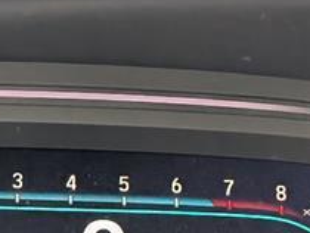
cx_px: 142
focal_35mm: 149
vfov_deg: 9.9
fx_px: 1336
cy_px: 268
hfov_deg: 13.2
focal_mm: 6.9
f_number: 1.68
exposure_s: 1/526
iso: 612
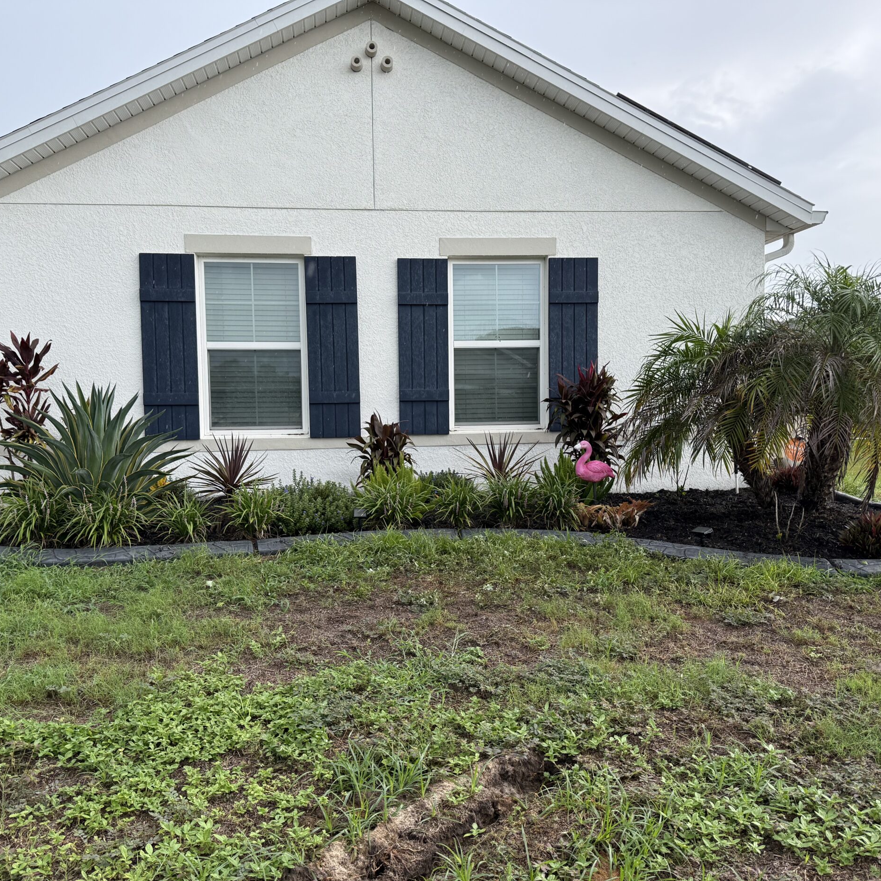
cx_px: 431
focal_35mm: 29
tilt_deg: -1.8
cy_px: 451
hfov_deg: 55.6
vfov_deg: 55.6
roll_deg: +0.8
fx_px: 835
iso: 100
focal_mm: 6.76
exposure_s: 1/849
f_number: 1.78
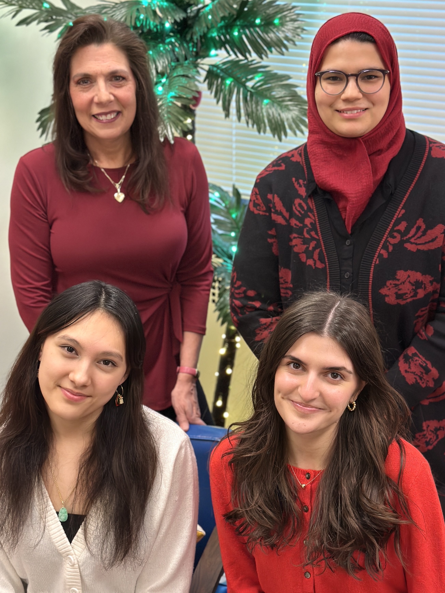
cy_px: 296
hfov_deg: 30.3
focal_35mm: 48
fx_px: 823
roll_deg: -4.0
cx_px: 222
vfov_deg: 39.7
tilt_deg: -20.3
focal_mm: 6.86
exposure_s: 1/60
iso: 250
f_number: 1.78
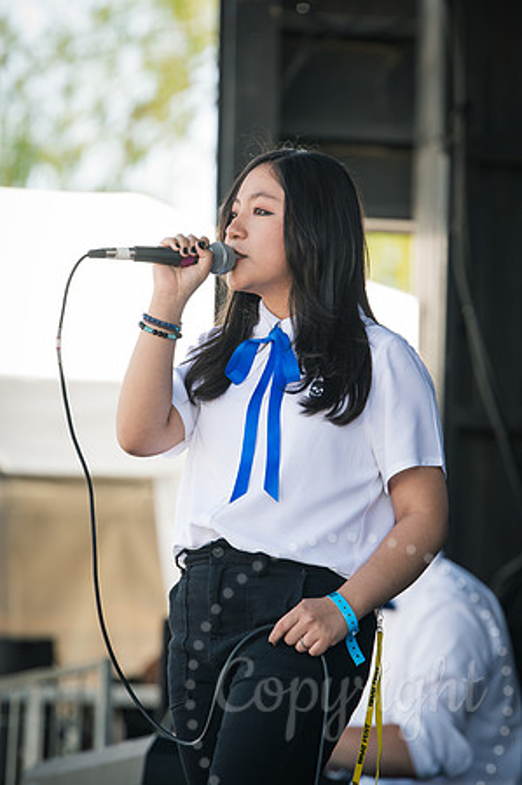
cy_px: 392
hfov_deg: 7.2
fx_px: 4142
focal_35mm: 190
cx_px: 261
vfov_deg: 10.8
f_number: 4.5
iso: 320
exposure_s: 1/320
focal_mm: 190
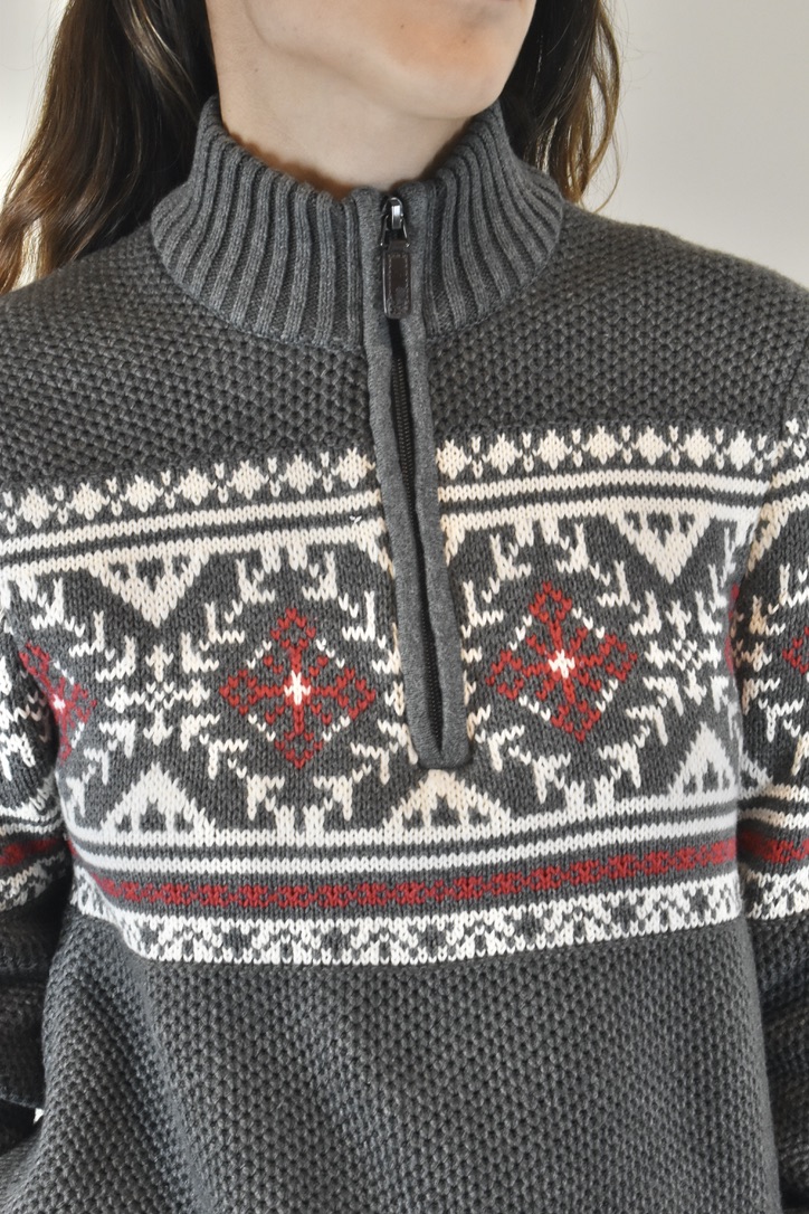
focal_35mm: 78
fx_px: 2629
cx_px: 404
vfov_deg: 26.0
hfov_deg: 17.5
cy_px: 607
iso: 1600
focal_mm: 52
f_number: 16
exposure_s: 1/50
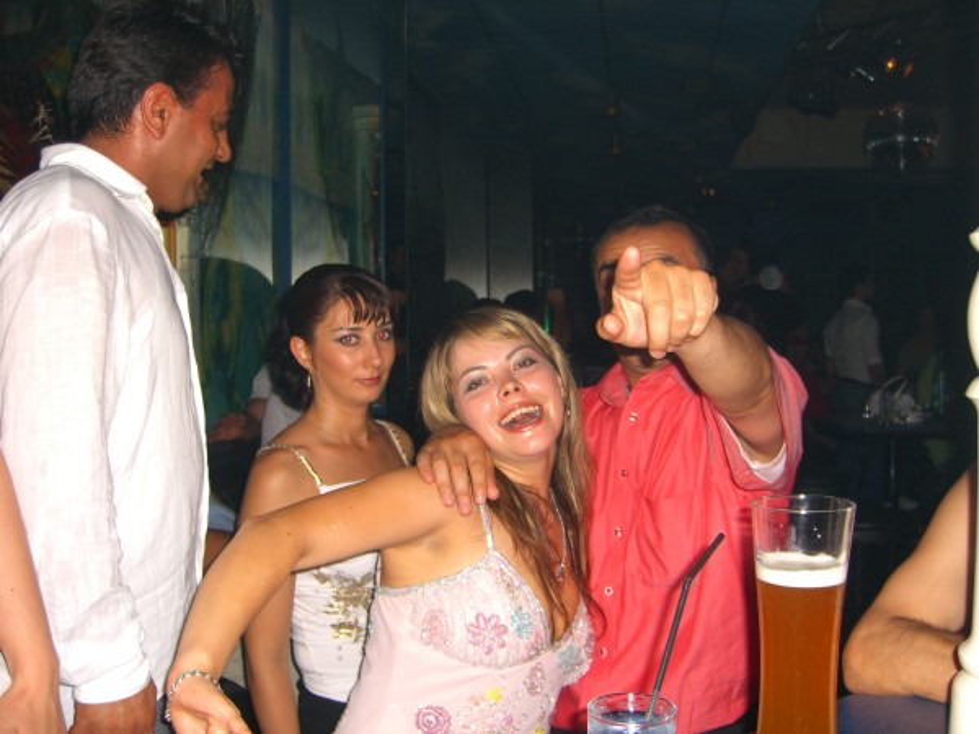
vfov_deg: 37.7
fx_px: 1075
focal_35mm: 38
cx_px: 490
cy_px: 367
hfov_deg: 49.0
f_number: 2.8
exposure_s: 1/60
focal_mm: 7.9
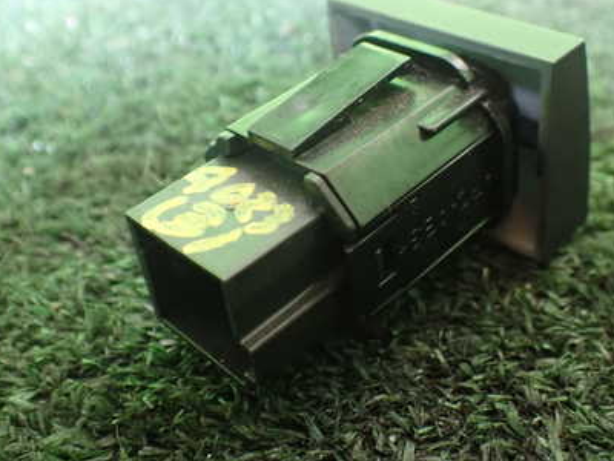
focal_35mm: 45
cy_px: 157
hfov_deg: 42.1
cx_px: 322
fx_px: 798
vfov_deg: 31.9
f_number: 2.3
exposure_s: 1/100
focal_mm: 5.4
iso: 800
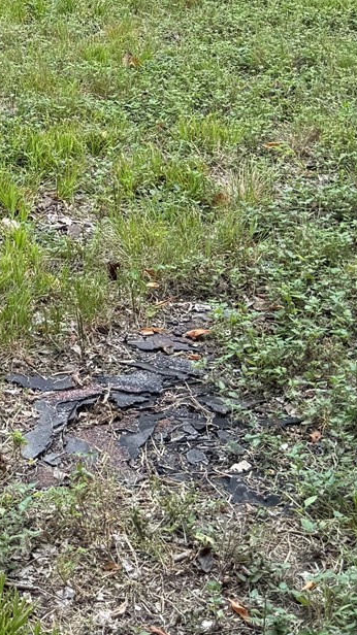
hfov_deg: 13.7
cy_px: -91
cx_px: -11
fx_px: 1466
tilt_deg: -11.1
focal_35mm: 87
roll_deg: +2.0
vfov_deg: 22.8
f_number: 1.78
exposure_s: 1/1106
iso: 100
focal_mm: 6.76
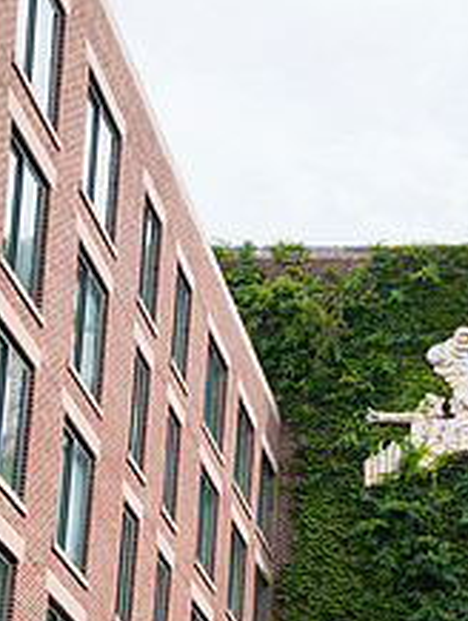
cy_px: 567
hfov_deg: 13.7
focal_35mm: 107
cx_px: 417
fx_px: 1925
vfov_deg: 18.0
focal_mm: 54
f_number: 4
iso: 100
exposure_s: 1/400
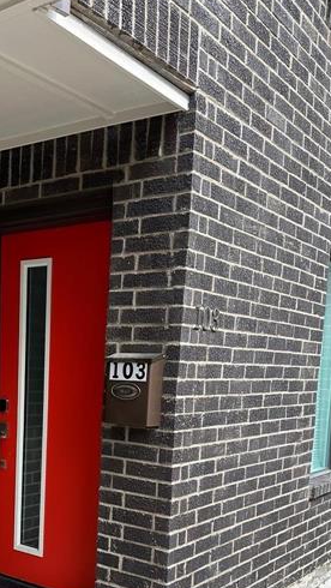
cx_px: 76
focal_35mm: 41
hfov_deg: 28.5
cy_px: 448
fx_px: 639
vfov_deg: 47.4
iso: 80
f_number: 1.78
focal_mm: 6.86
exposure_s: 1/623
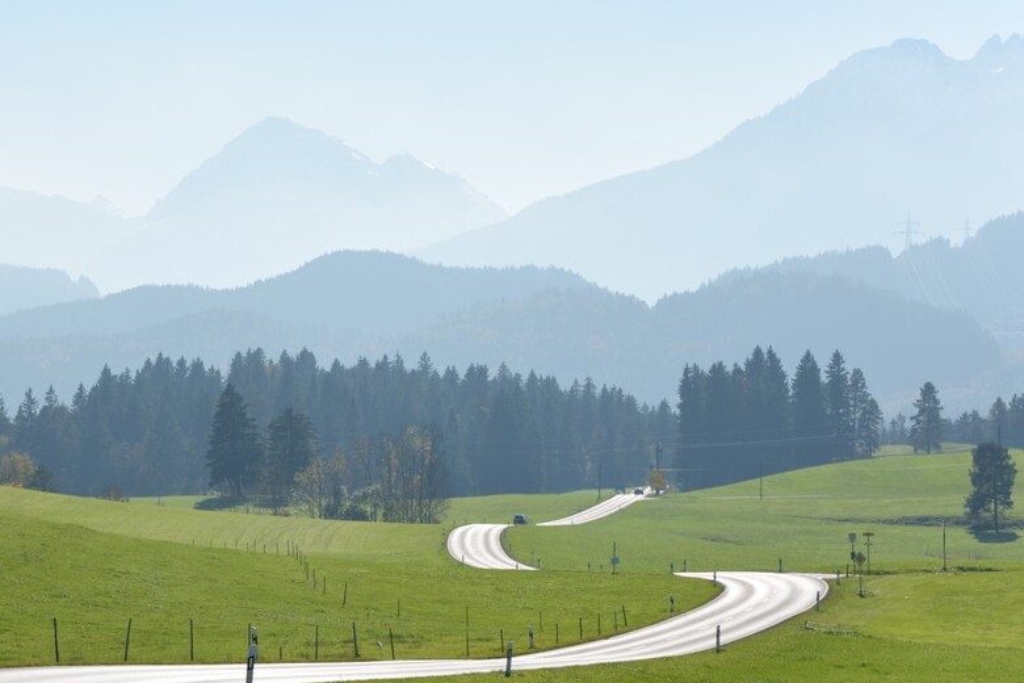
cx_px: 324
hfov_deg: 14.3
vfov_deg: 9.6
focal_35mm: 143
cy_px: 452
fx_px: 4067
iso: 125
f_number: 8
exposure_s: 1/640
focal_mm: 62
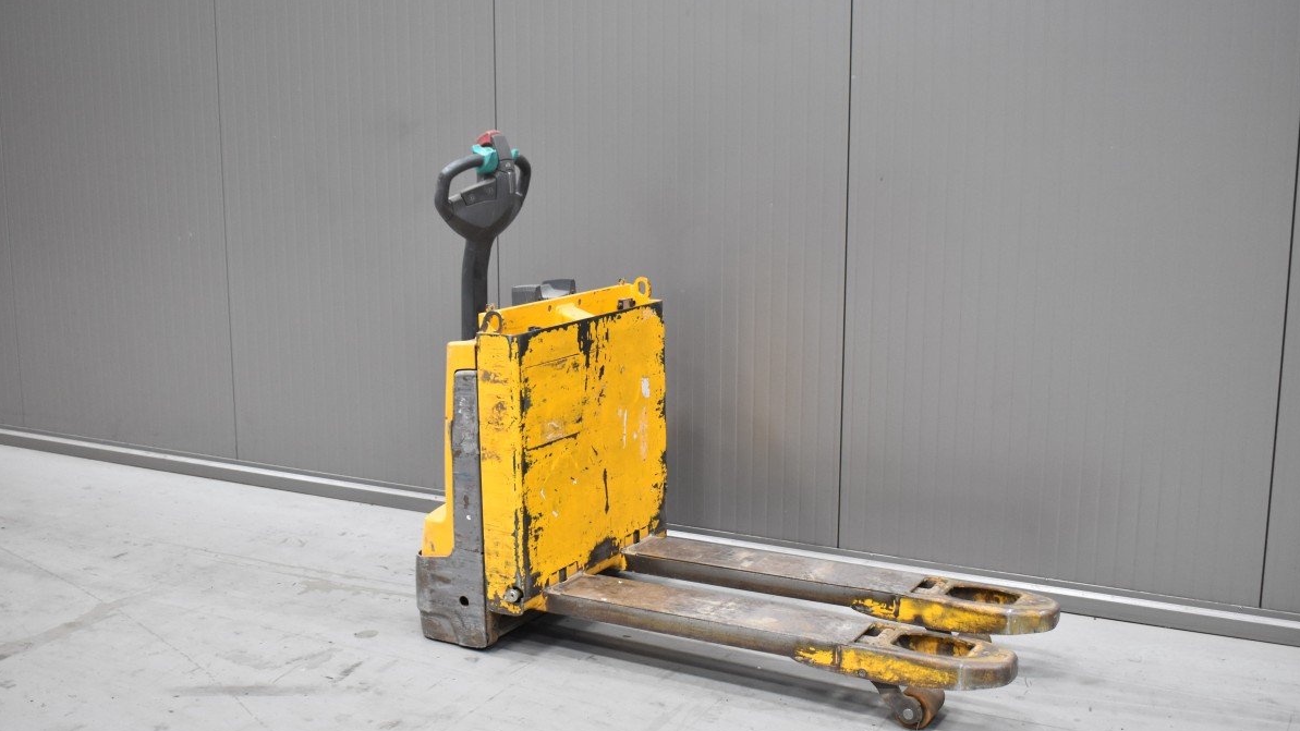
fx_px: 1362
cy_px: 389
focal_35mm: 40
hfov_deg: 51.0
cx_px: 651
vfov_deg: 30.0
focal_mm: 25
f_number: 4.5
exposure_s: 1/50
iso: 1600
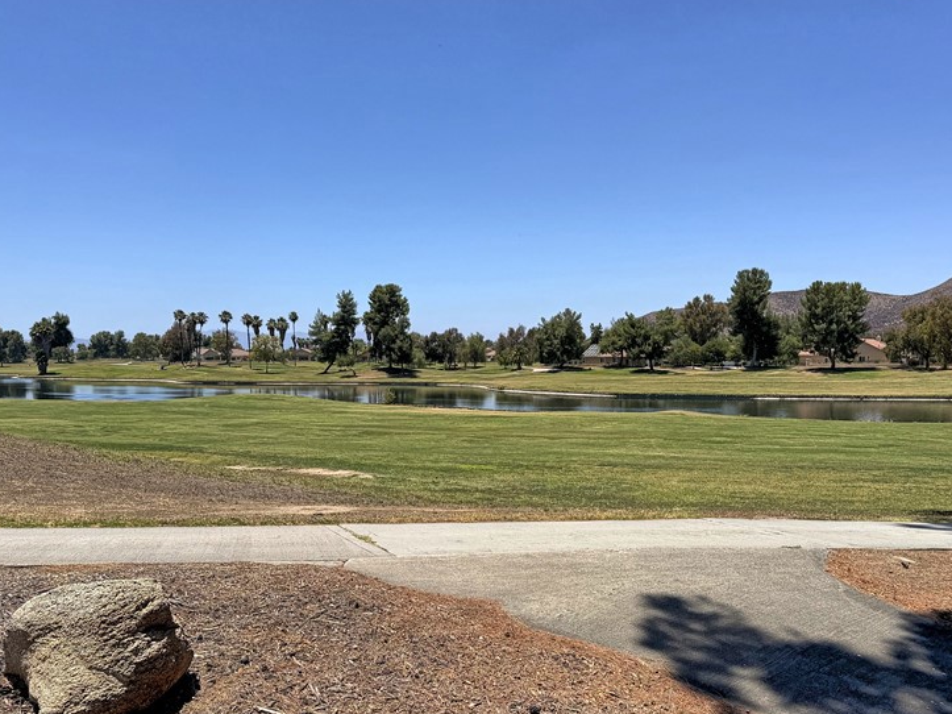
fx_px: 935
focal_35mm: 34
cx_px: 491
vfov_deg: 41.5
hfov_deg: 54.0
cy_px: 447
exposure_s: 1/6173
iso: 80
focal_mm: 6.8
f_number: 1.8
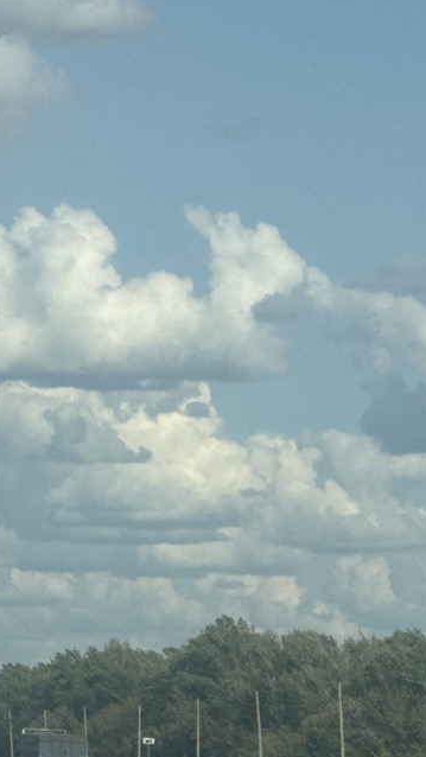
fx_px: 5280
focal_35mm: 263
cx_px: -661
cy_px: 355
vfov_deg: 8.2
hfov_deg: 4.5
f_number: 2.8
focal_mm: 9
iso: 25
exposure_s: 1/1167
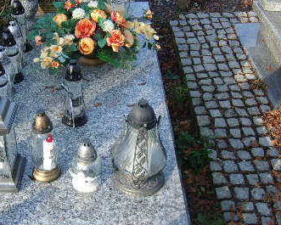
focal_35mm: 51
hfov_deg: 36.2
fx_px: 424
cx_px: 92
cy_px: 98
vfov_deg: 29.7
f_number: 3
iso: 80
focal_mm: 4.9
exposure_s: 1/200
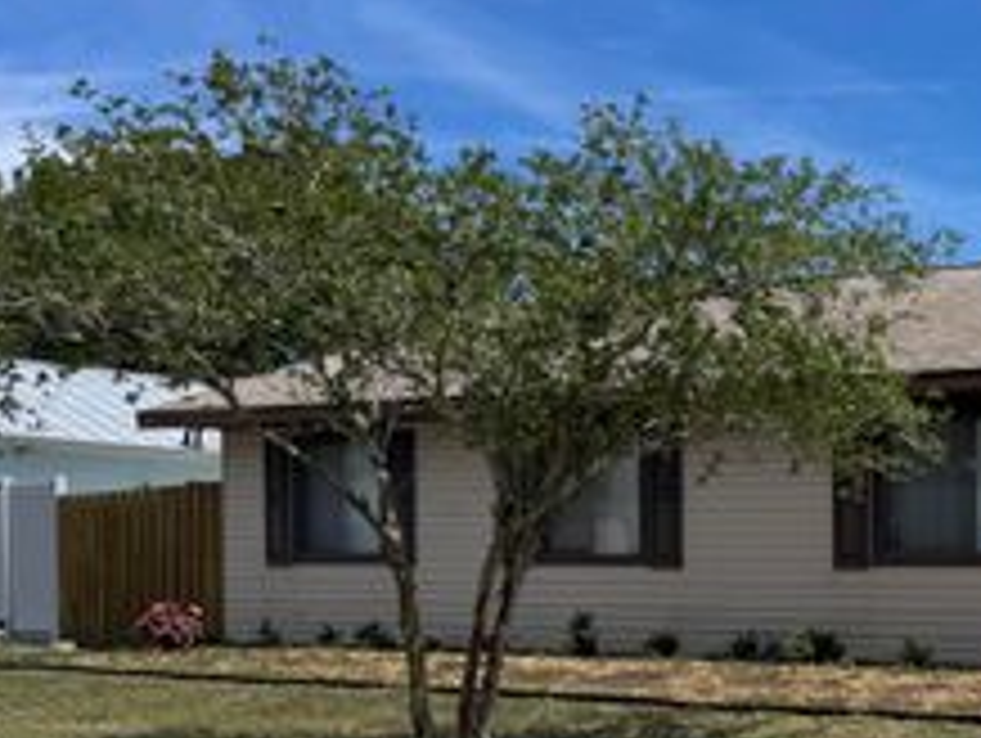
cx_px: 1094
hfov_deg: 30.9
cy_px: 641
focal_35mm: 55
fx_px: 1560
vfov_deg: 25.9
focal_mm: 6.76
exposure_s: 1/10417
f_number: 1.78
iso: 80
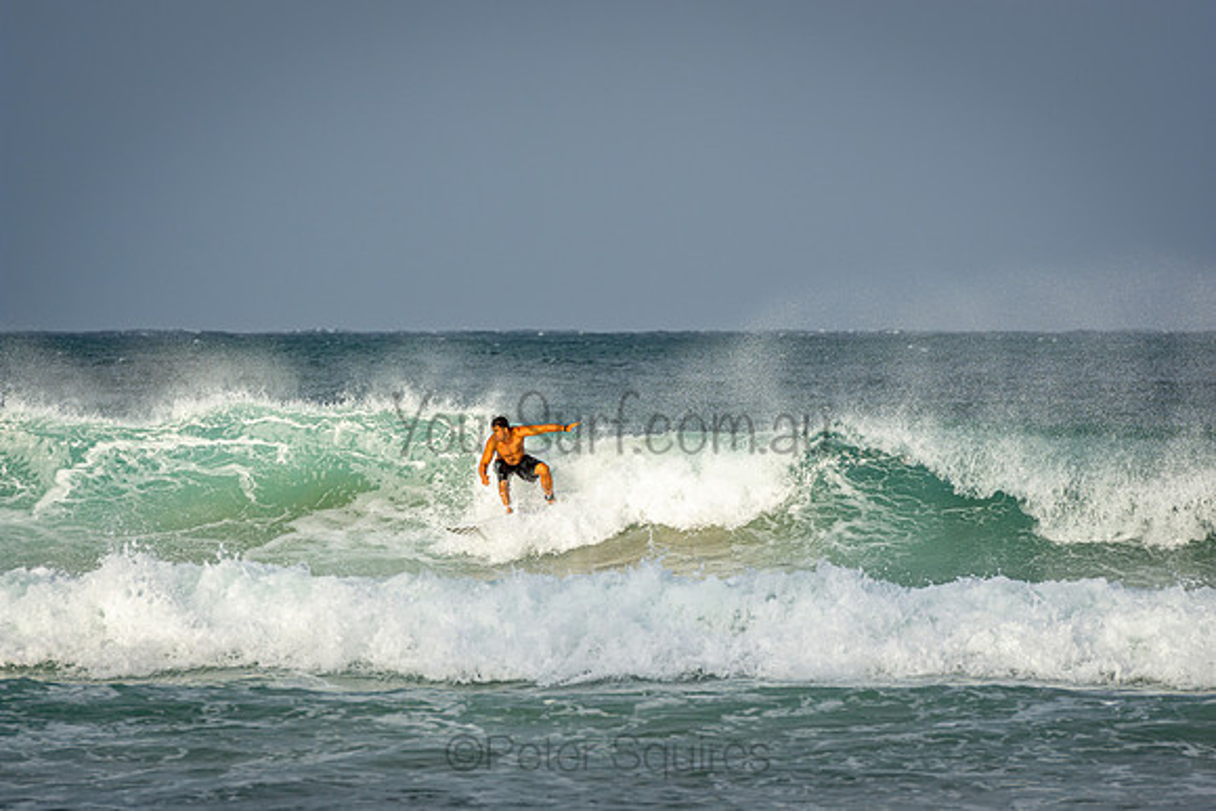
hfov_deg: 6.9
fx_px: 10135
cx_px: 608
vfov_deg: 4.6
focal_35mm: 300
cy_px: 406
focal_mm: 200
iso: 200
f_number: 5.6
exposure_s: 1/1600
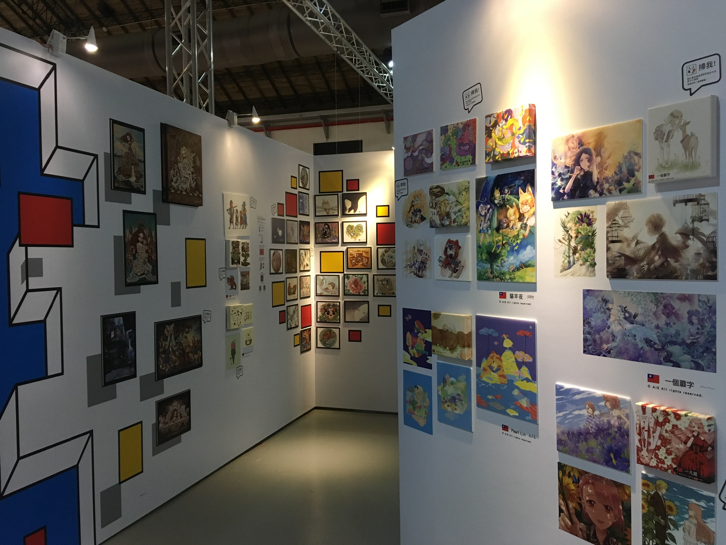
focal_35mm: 29
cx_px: 363
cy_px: 272
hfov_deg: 61.7
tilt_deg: -1.0
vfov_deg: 48.2
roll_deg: +1.0
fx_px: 608
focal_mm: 4.15
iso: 200
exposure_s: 1/24
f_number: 2.2
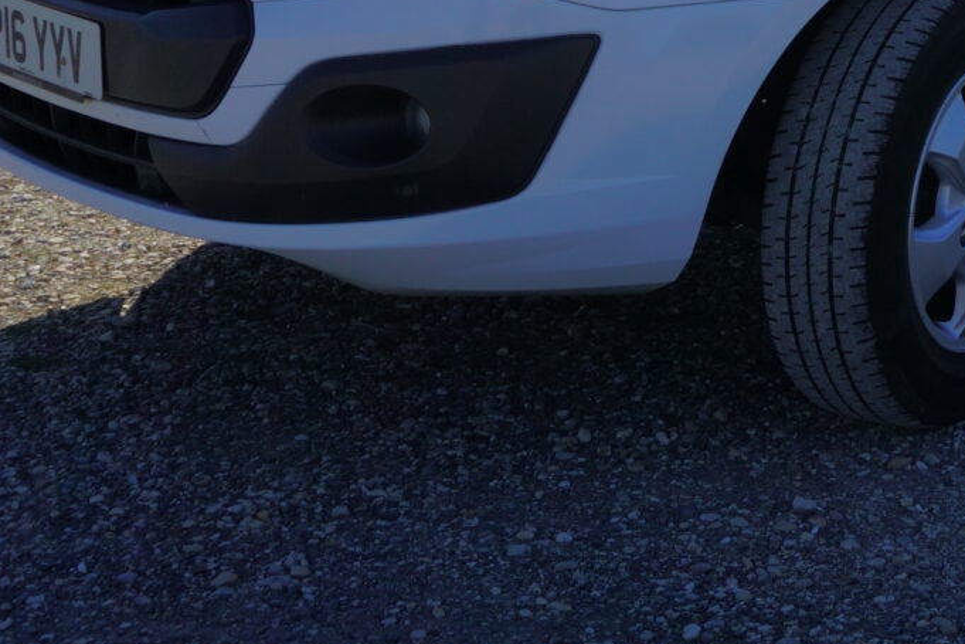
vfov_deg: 10.4
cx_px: 1213
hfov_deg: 15.8
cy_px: -541
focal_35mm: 124
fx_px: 3324
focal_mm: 22
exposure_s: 1/400
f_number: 8
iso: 100
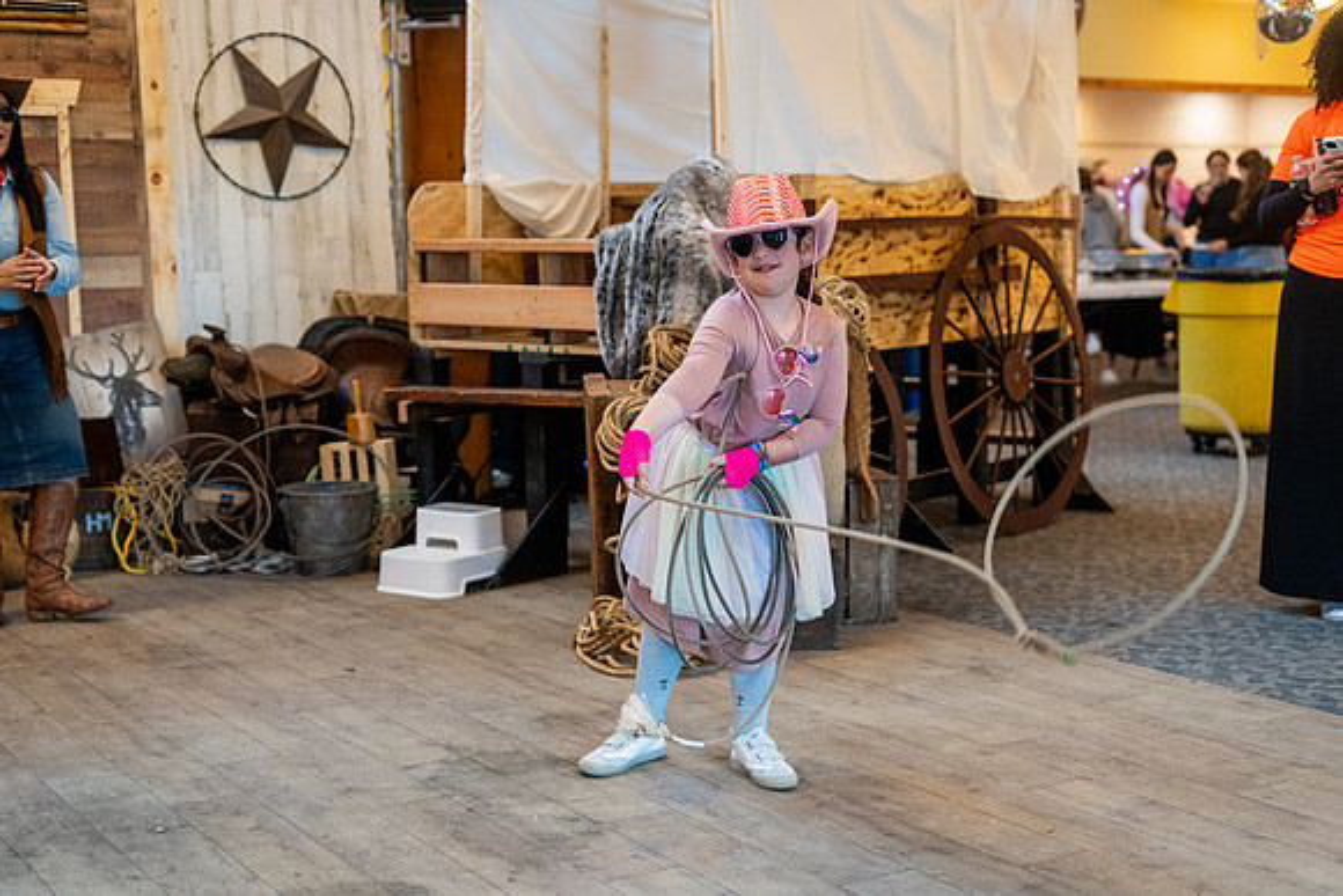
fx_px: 1866
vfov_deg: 27.0
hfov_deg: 39.6
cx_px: 672
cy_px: 448
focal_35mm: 50
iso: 4000
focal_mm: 50
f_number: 2.5
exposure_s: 1/400
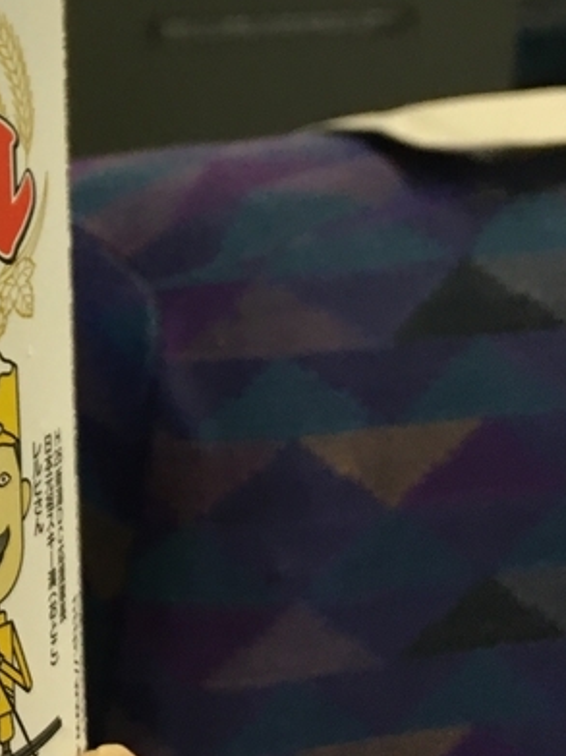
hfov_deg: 15.3
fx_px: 1941
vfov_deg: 21.4
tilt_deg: -12.1
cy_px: 44
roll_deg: -2.1
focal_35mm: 89
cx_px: -297
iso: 80
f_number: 2.2
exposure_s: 1/30
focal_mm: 4.15
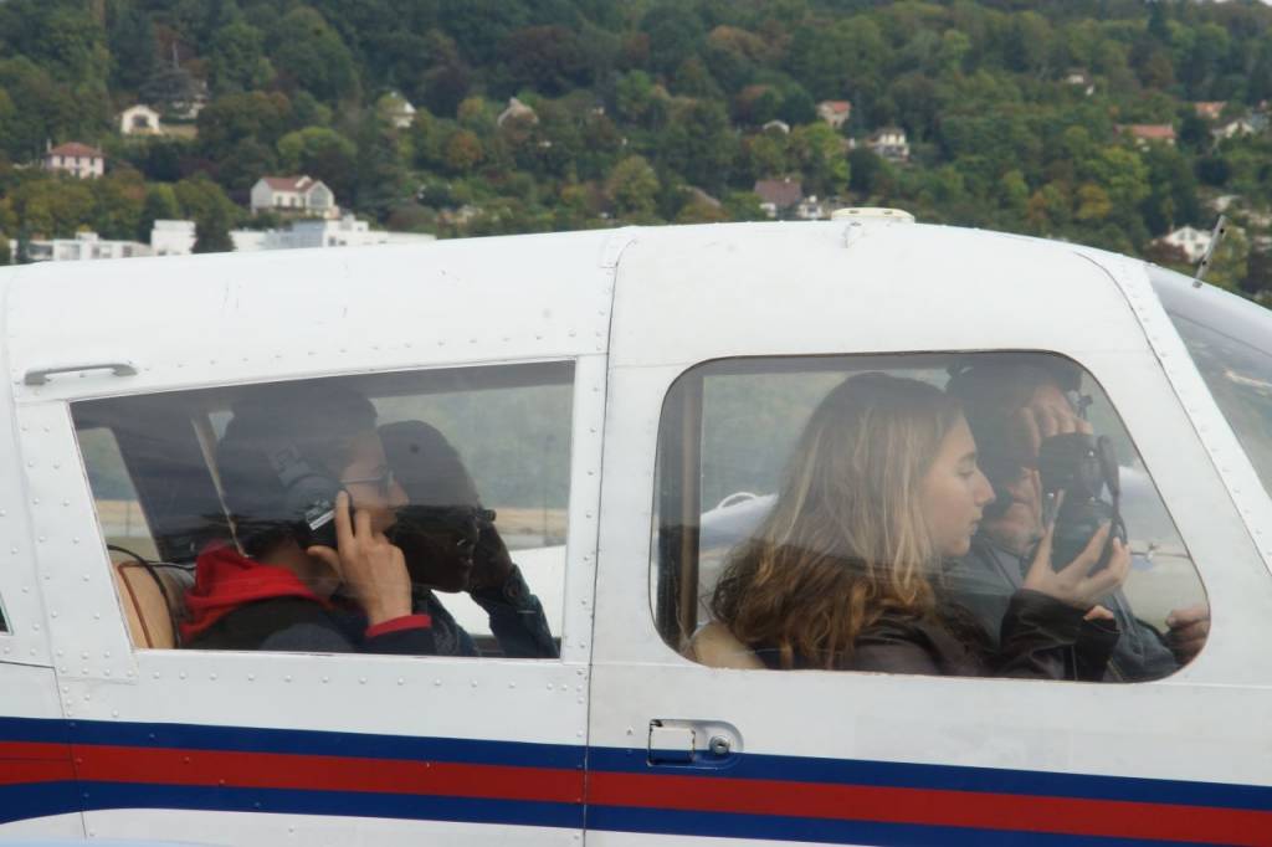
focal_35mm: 202
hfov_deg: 10.2
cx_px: 636
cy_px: 424
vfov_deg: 6.8
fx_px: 7152
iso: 400
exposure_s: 1/90
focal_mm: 135
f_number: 19
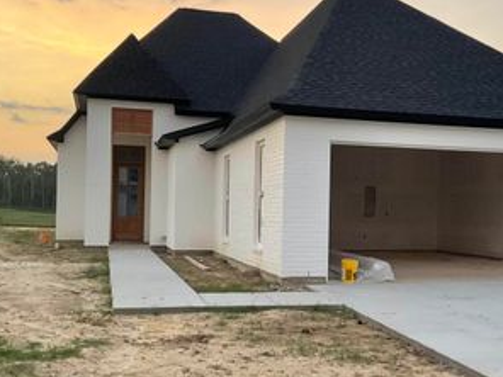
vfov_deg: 29.7
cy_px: 208
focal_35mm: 49
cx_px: 331
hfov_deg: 38.5
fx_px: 712
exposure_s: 1/60
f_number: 1.8
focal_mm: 3
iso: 64
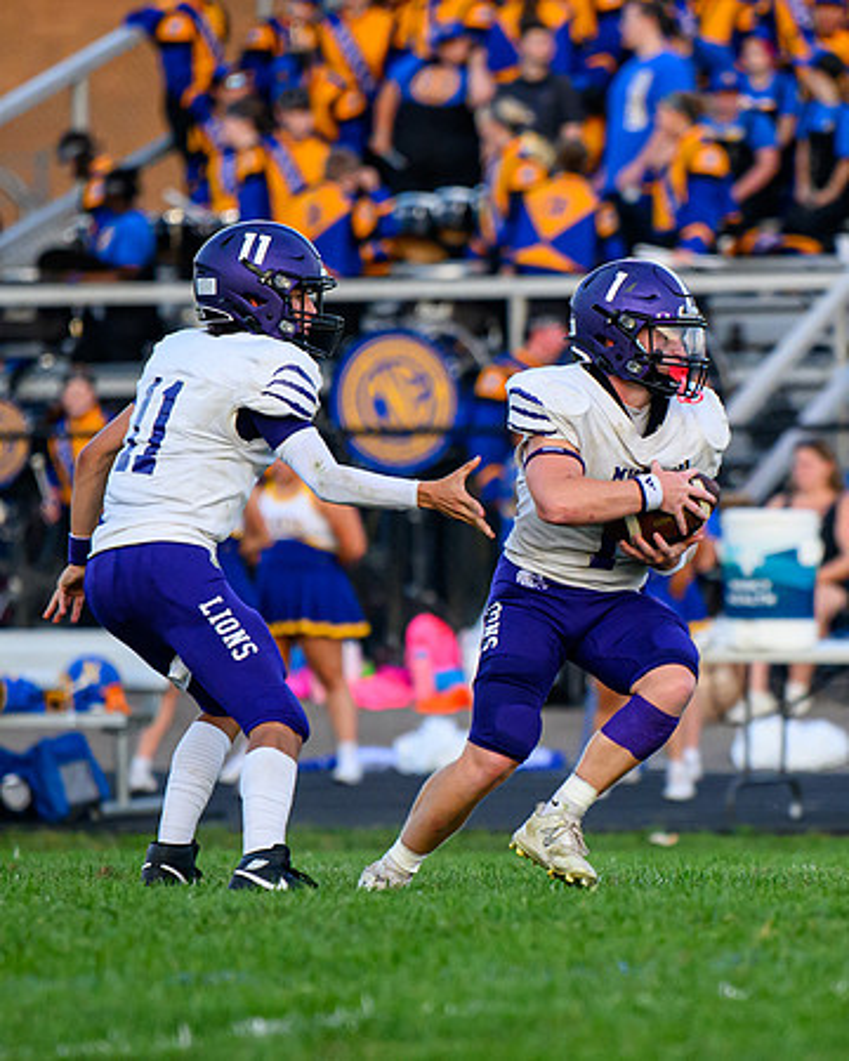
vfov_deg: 3.4
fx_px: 17666
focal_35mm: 562
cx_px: 659
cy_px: 575
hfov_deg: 2.8
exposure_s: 1/1600
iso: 1250
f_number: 2.8
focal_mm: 200
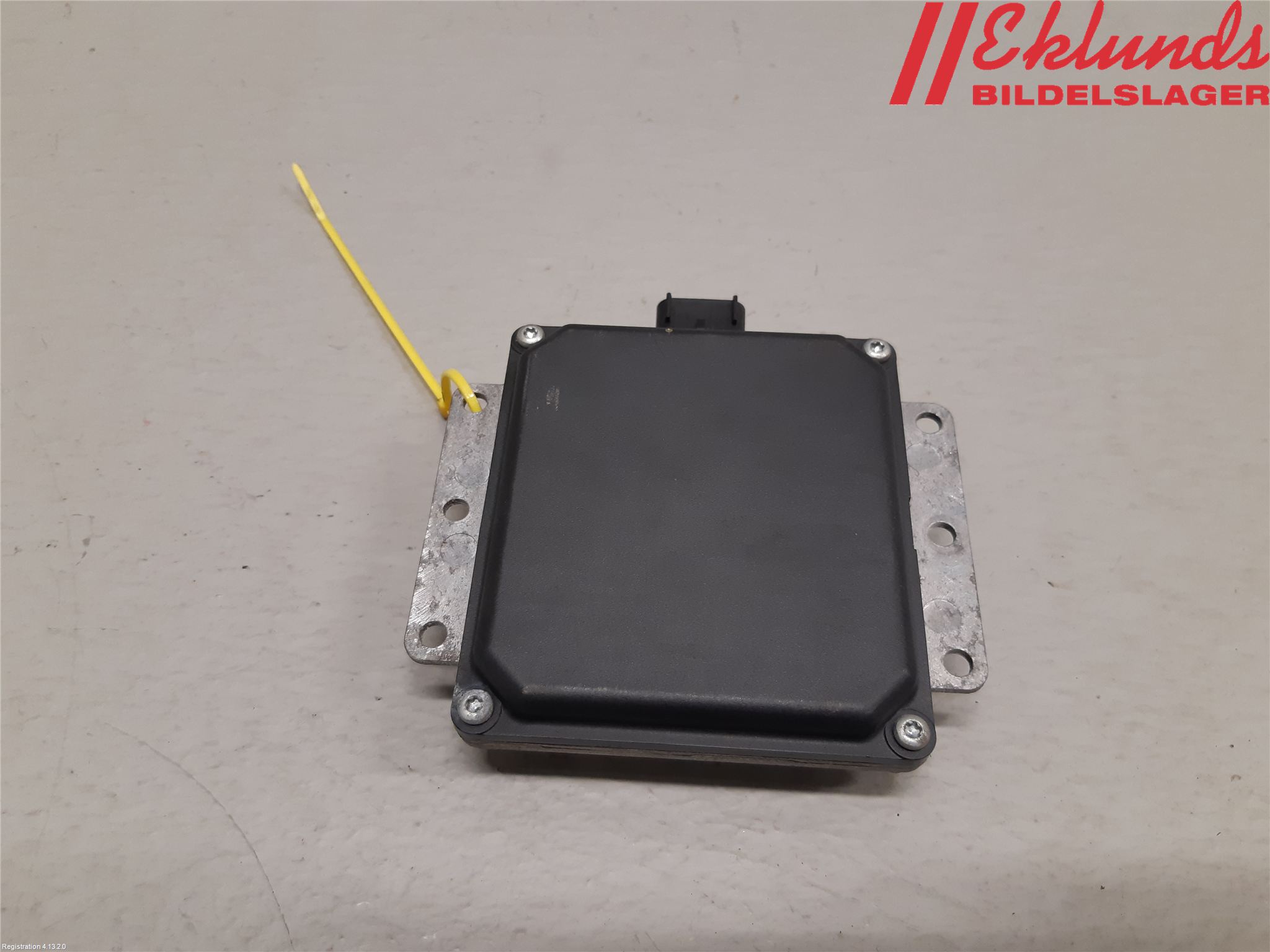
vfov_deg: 53.1
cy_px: 476
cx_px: 635
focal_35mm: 26
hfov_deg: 67.3
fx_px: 954
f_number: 1.7
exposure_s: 1/50
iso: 125
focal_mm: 3.93
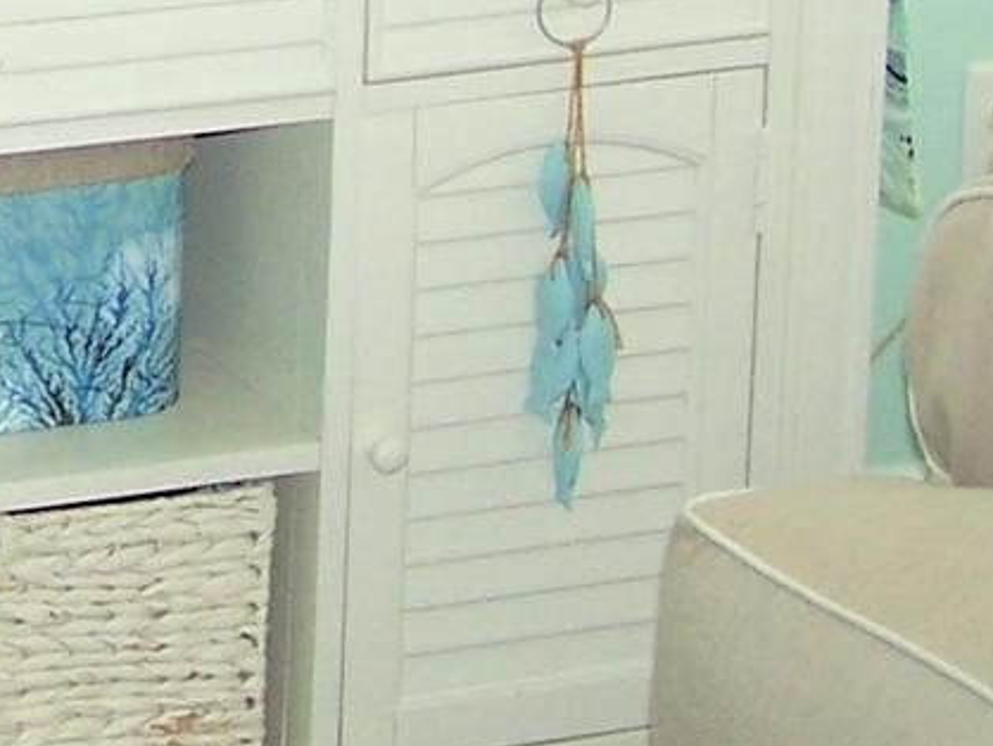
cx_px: -407
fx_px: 5339
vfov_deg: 7.8
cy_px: -537
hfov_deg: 10.3
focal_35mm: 186
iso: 80
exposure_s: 1/125
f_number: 2.8
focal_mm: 6.3
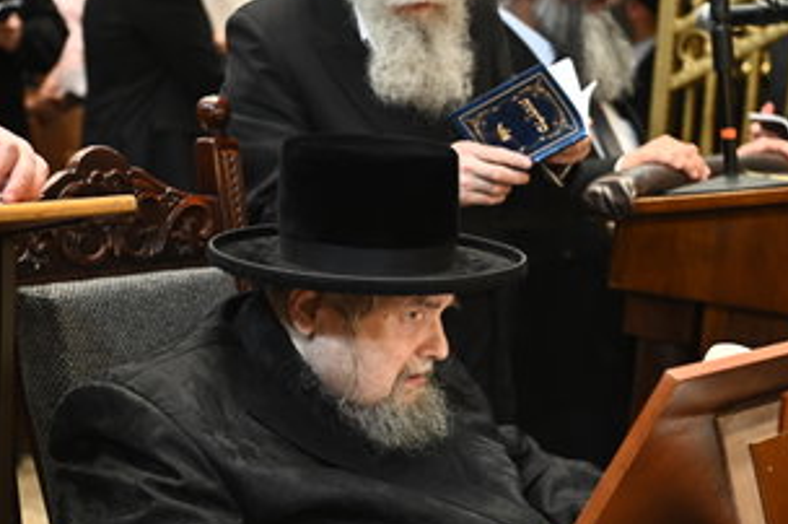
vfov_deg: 14.8
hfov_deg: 22.1
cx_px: 465
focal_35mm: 92
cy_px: 324
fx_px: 2012
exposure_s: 1/125
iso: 2000
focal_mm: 70
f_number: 3.5
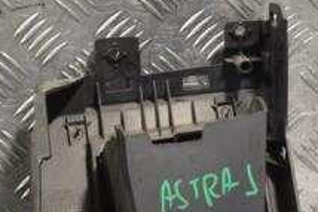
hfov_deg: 11.0
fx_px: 1635
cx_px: -16
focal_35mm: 185
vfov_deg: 7.4
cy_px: 216
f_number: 8
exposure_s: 1/250
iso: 3200
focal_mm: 44
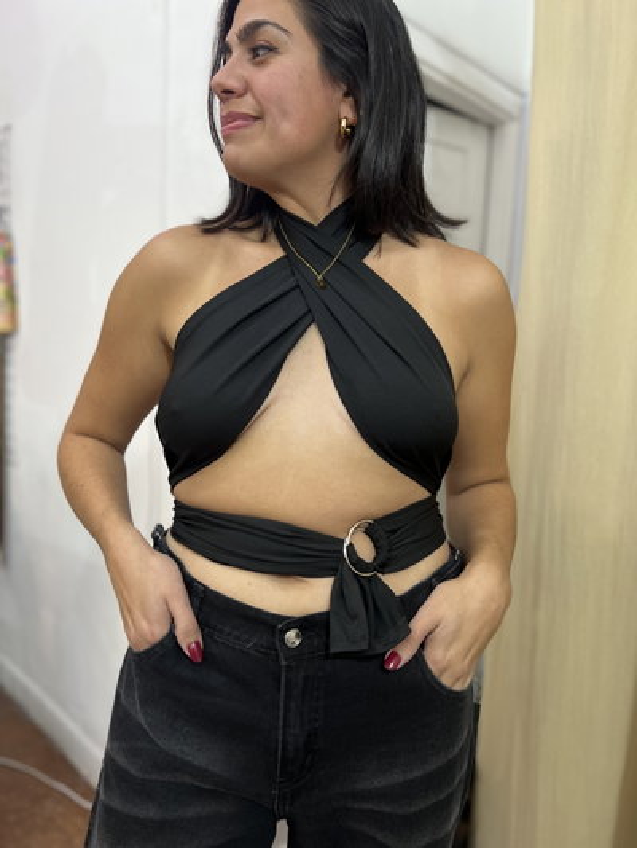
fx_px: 638
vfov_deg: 67.3
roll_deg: -1.6
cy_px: 424
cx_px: 318
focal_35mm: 26
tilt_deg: -6.4
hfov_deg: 53.1
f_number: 1.5
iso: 80
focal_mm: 5.7
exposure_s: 1/50
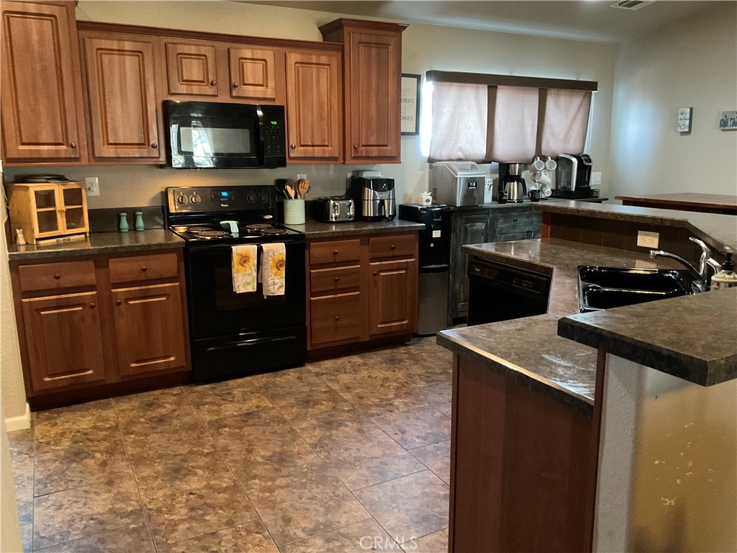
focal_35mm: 29
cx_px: 368
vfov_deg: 48.2
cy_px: 276
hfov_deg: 61.7
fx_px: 617
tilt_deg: -12.6
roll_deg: -0.3
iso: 500
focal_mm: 3
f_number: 1.8
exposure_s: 1/24
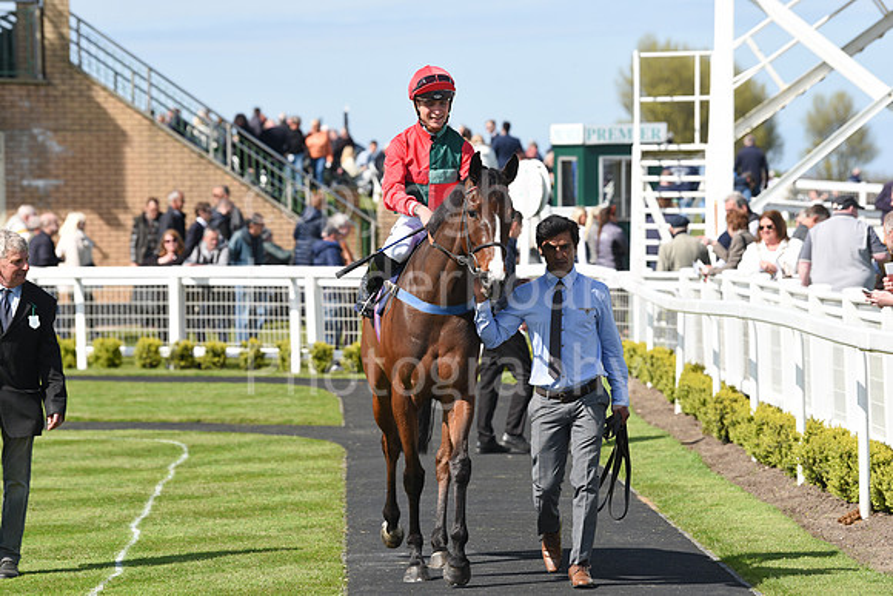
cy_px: 298
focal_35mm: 170
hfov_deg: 12.1
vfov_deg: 8.1
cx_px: 446
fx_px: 4218
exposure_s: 1/2000
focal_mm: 170
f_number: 5.6
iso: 400
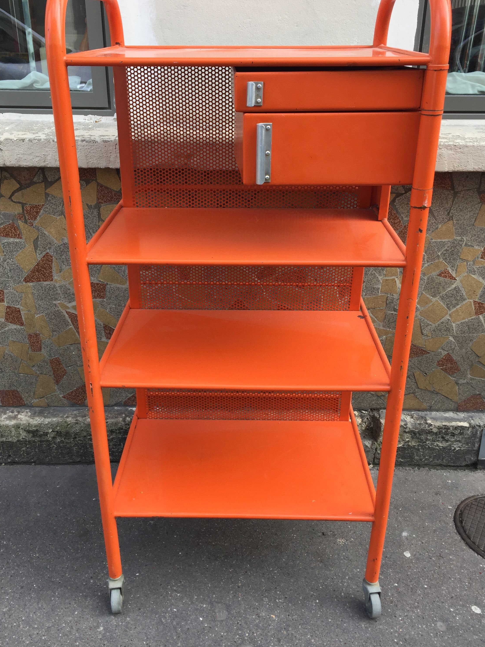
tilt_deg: -22.0
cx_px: 231
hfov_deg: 44.2
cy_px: 297
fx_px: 598
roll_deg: -0.5
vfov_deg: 56.7
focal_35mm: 32
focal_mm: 4.15
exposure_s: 1/253
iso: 32
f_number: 2.2
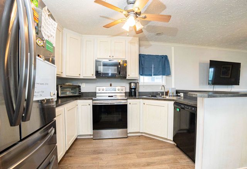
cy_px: 86
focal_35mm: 16
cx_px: 130
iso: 1250
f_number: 4.5
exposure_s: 1/125
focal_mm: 10
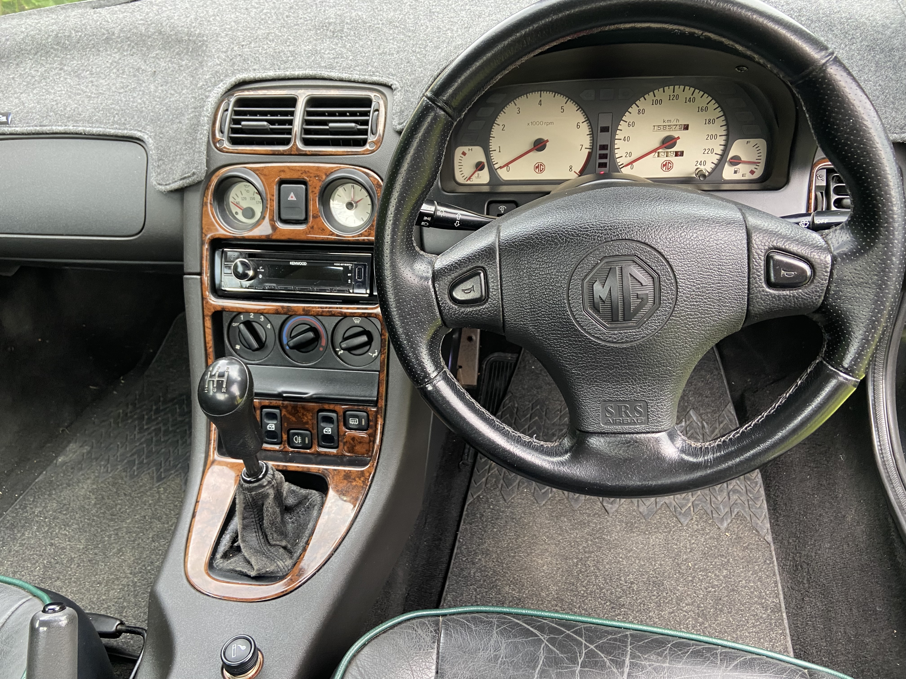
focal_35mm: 26
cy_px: 340
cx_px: 453
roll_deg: +10.7
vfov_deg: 53.1
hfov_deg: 67.3
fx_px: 680
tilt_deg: -31.4
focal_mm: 4.25
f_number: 1.8
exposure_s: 1/93
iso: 125
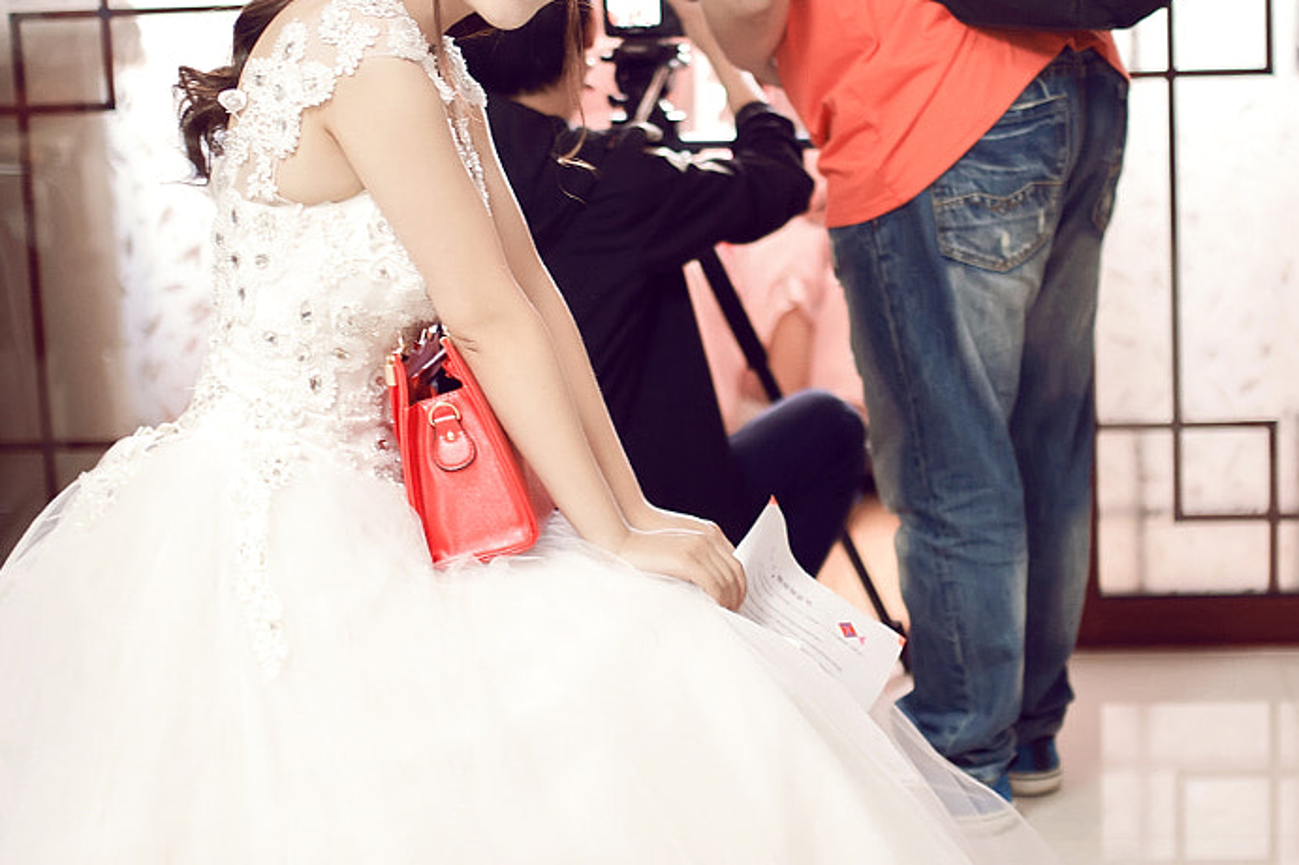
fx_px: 2921
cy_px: 362
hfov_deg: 25.1
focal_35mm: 81
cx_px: 692
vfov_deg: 16.8
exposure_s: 1/100
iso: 1000
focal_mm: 35
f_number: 1.4
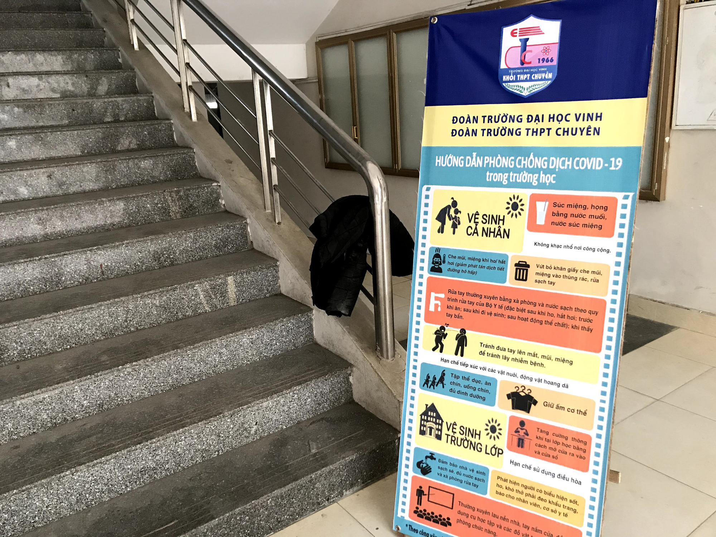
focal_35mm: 28
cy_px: 268
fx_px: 579
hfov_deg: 63.4
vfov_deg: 49.7
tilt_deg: -14.1
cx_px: 358
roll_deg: +3.9
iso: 64
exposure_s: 1/17
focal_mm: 3.99
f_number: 1.8
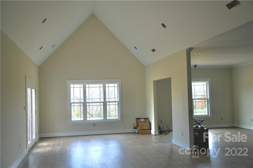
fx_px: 253
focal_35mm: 36
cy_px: 84
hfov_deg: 53.2
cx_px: 126
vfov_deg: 36.8
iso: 140
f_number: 4.8
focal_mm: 36
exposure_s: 1/40
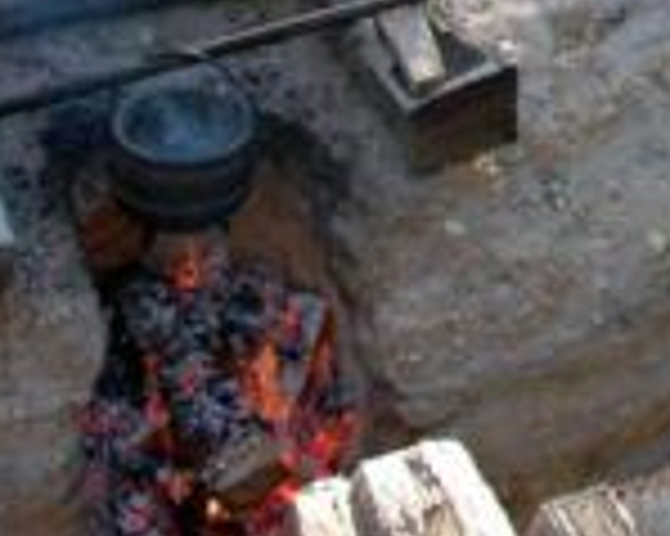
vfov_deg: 11.8
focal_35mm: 121
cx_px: 841
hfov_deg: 15.2
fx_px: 2398
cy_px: -412
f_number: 5
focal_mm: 20
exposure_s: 1/100
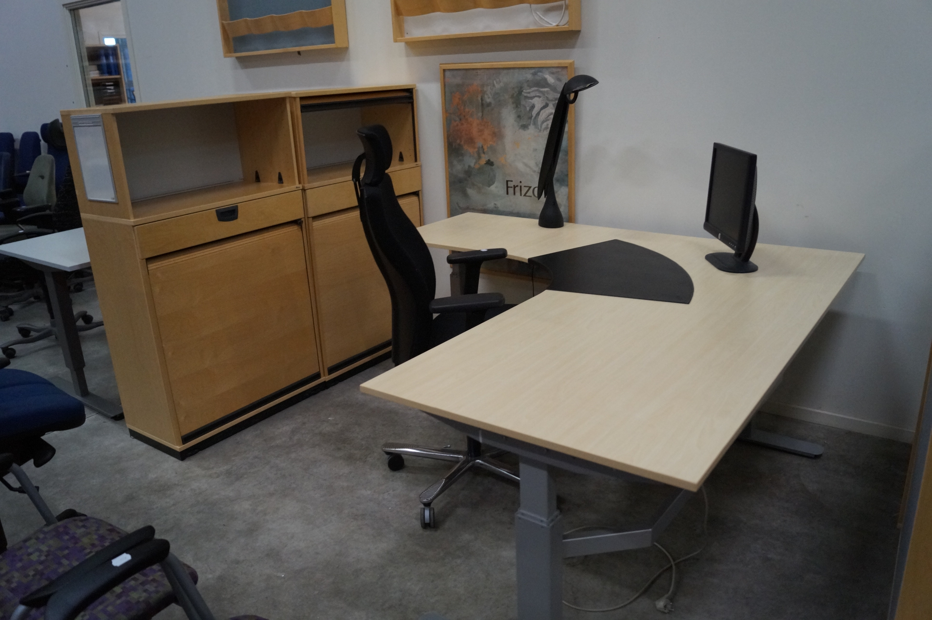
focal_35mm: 27
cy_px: 310
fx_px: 699
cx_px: 466
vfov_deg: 47.9
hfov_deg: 67.4
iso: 1600
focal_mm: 18
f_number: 3.5
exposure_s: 1/160
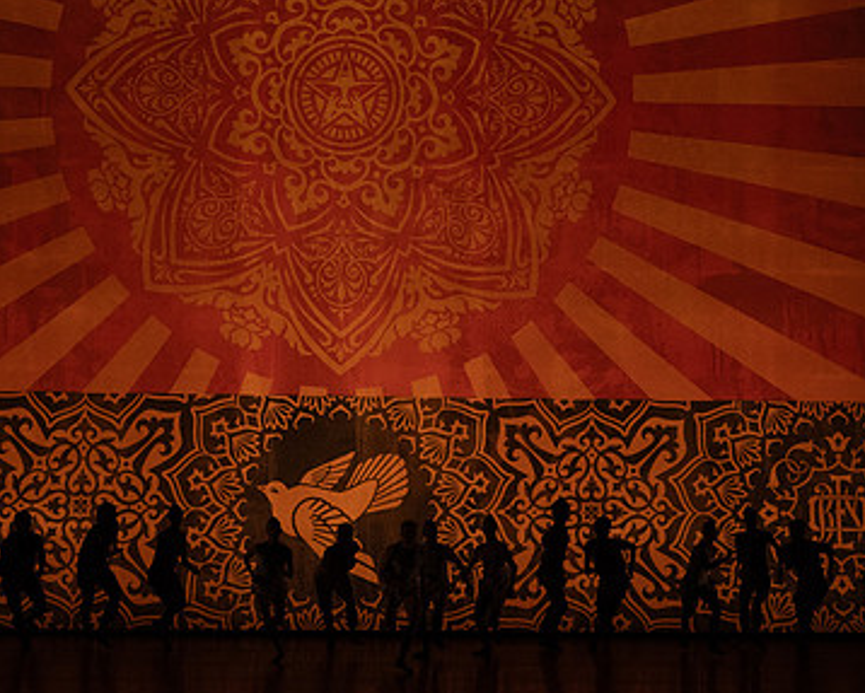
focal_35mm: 152
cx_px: 428
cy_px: 308
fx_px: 3894
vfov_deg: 10.2
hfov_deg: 12.7
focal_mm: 100
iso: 6400
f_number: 6.3
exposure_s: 1/400
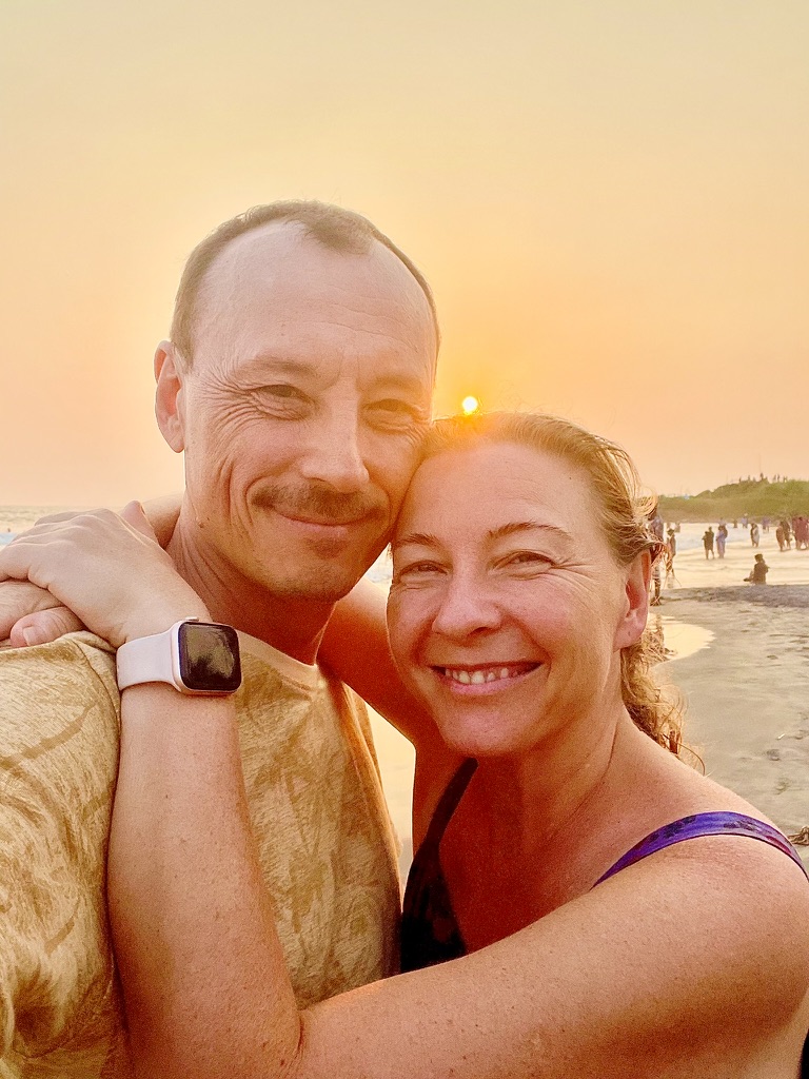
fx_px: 935
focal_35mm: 30
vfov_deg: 60.0
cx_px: 404
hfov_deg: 46.8
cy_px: 540
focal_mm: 2.71
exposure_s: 1/947
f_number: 2.2
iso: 25
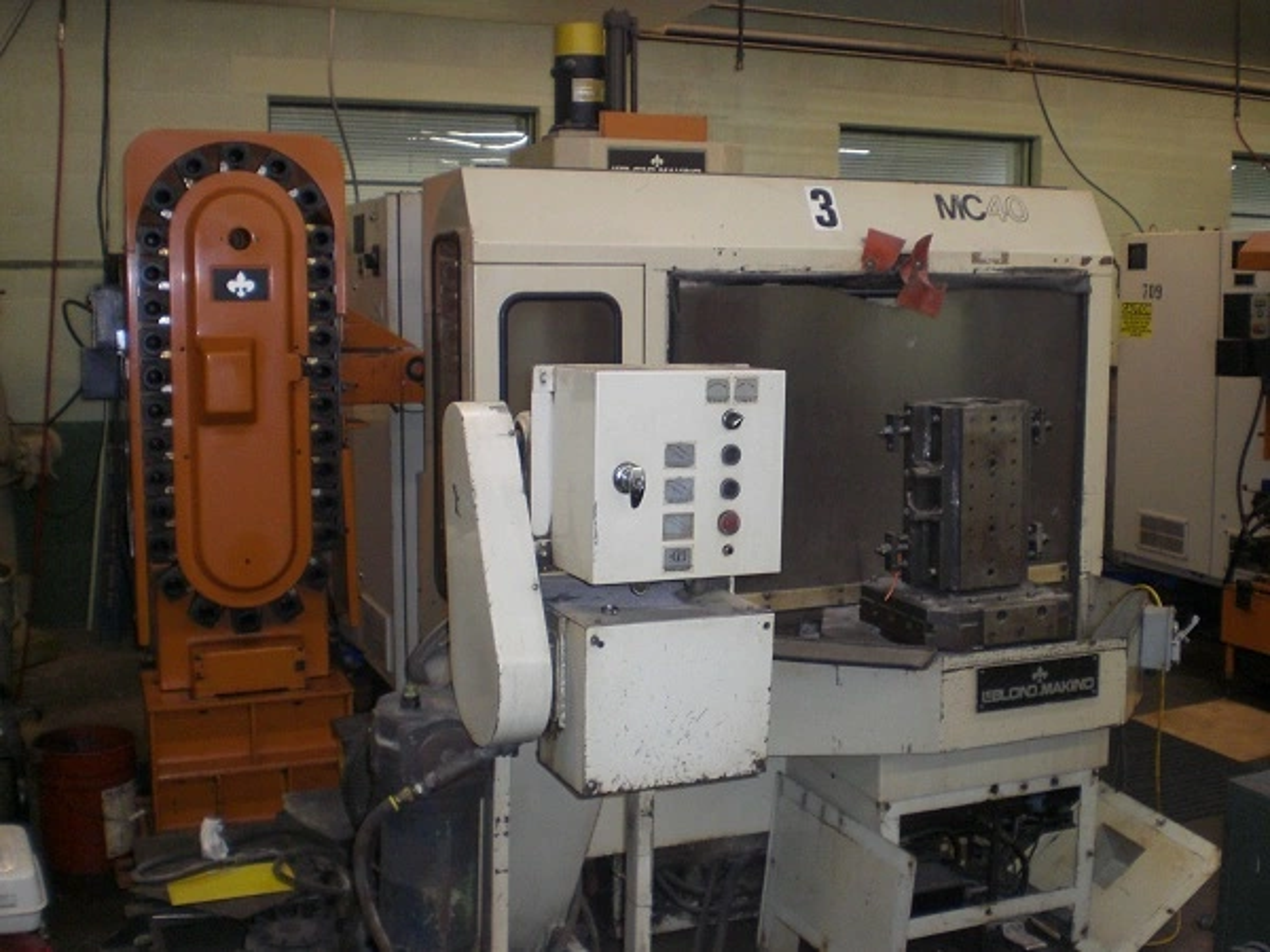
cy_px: 476
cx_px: 635
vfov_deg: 37.7
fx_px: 1394
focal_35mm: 38
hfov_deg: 49.0
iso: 200
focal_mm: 6.3
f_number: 3.1
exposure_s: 1/60
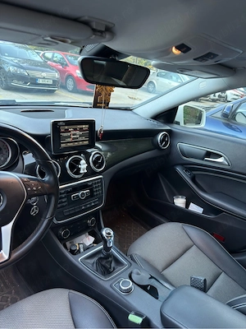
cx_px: 123
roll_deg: -9.5
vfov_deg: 71.6
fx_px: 227
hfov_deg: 56.8
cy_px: 164
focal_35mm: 24
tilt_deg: -20.9
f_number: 1.78
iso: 200
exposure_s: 1/60
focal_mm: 6.76
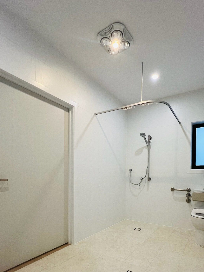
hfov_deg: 68.4
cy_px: 179
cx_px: 116
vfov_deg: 82.1
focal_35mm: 19
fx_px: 149
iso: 125
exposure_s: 1/100
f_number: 1.8
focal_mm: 1.57
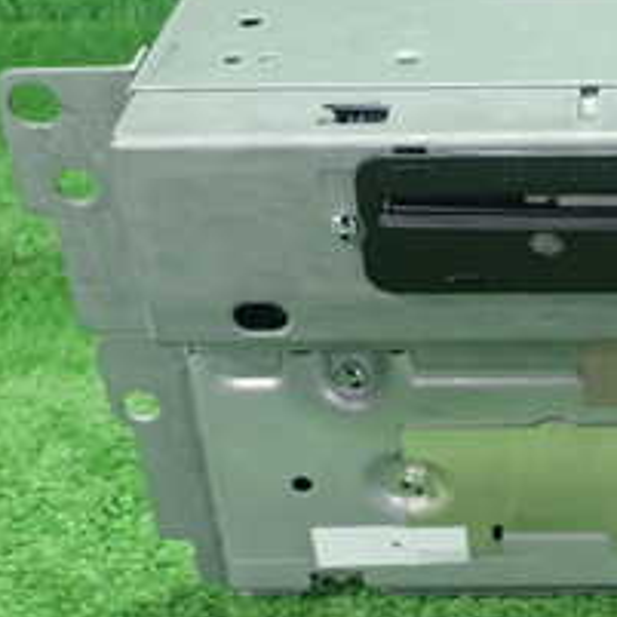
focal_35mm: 79
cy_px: 206
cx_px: 638
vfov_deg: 21.8
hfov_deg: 21.1
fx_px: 1593
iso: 500
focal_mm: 5.5
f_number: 2.3
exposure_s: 1/125
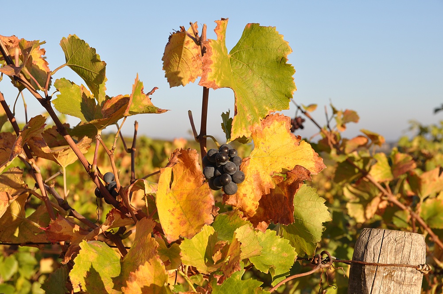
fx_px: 1014
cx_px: 222
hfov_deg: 24.6
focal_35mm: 82
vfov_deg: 16.5
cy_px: 147
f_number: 11
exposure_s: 1/180
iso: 200
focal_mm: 55
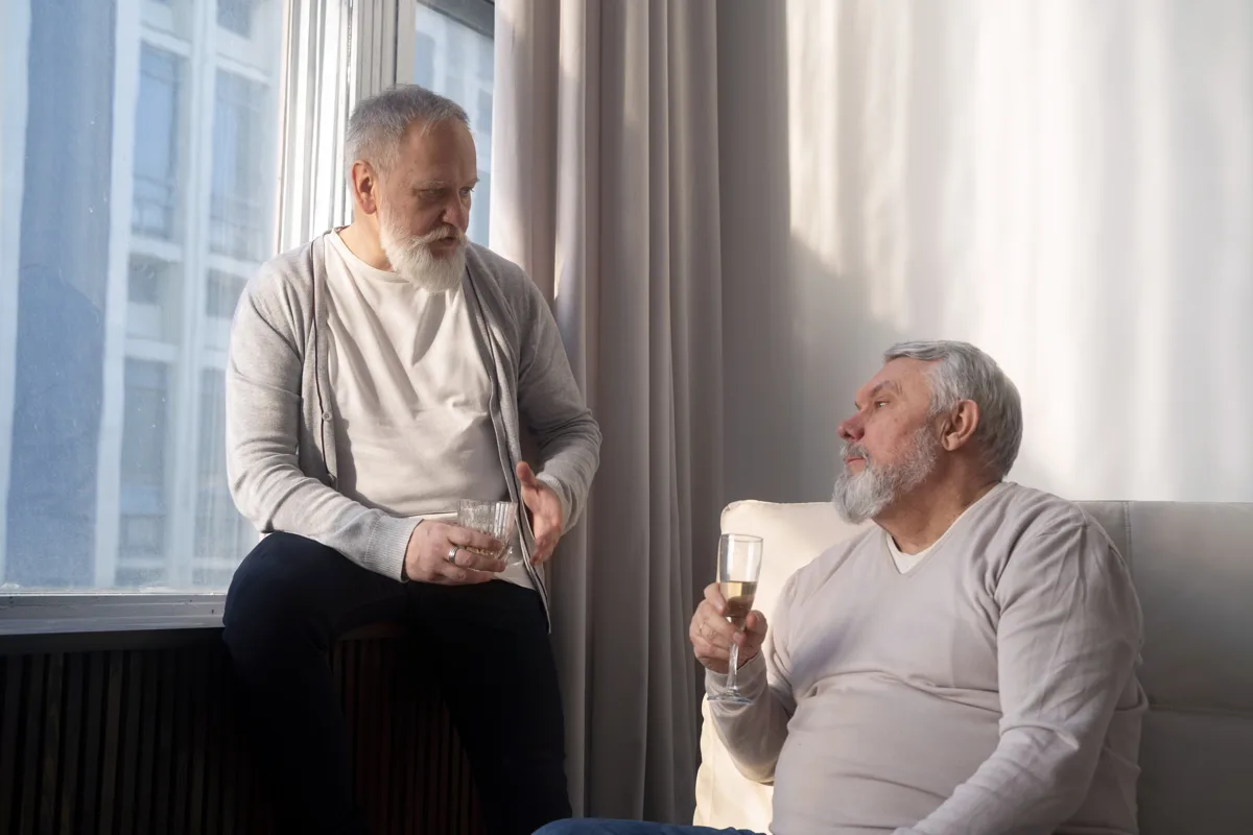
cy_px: 418
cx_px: 626
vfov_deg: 29.9
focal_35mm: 45
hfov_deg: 43.6
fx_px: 1566
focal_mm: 45
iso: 320
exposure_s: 1/160
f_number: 4.5
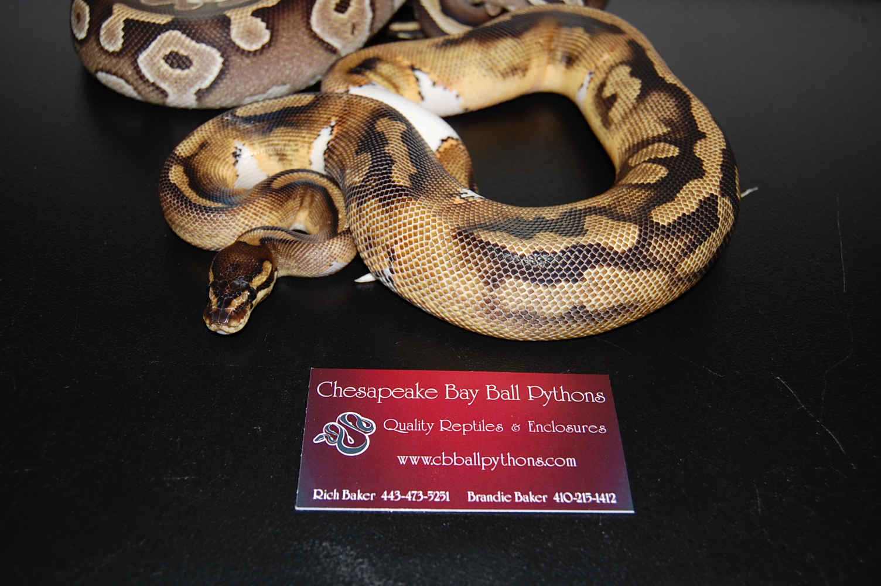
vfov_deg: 29.8
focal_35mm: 45
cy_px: 293
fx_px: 1100
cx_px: 440
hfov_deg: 43.6
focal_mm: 30
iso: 200
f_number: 5.6
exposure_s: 1/125
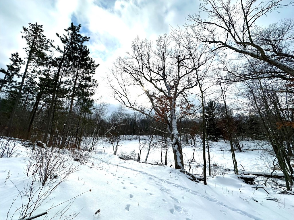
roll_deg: -0.4
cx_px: 147
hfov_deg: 102.1
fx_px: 119
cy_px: 110
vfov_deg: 85.7
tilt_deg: +14.4
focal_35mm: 14
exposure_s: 1/6897
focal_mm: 2.22
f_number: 2.2
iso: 50
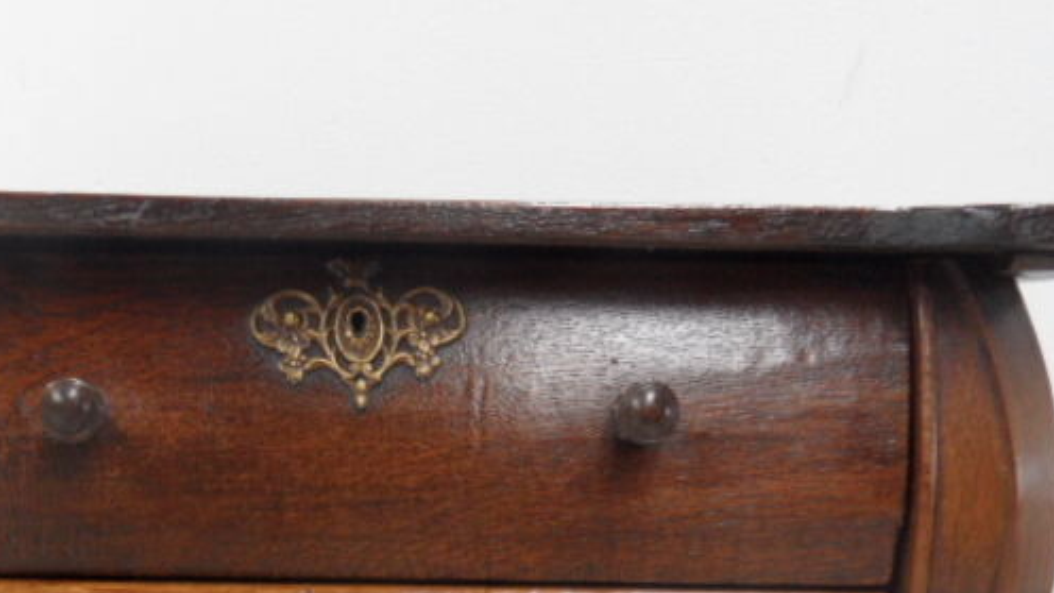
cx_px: 382
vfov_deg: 20.0
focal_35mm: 54
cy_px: 814
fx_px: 1509
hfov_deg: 38.2
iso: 100
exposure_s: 1/30
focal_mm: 3.9
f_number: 3.2
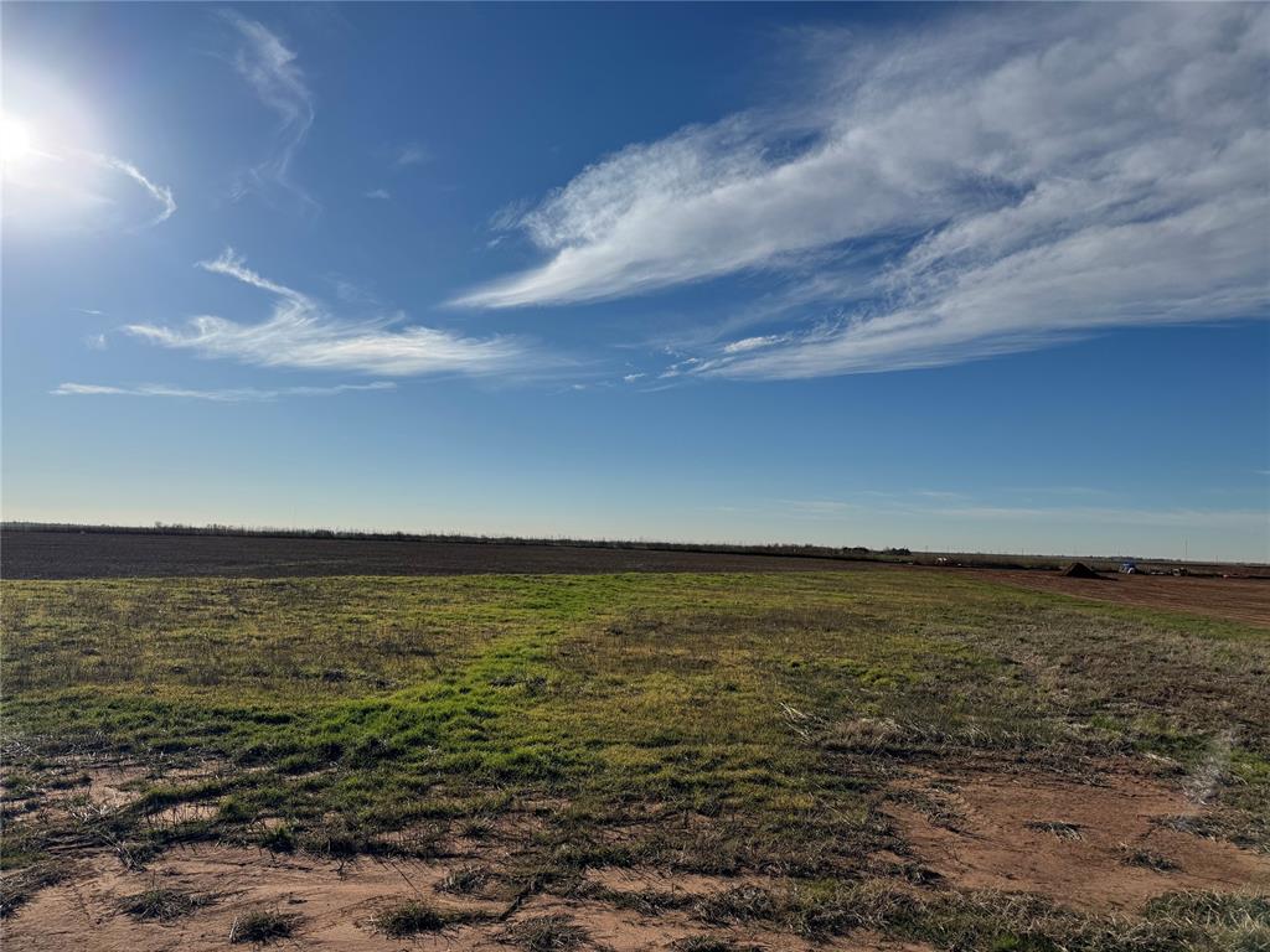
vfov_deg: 56.8
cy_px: 476
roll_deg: -0.7
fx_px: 881
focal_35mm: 24
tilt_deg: +2.8
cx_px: 635
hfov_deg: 71.6
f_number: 1.78
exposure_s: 1/12346
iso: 64
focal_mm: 6.76
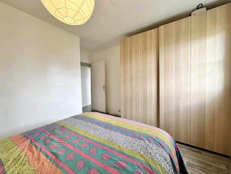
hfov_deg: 102.1
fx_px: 93
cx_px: 116
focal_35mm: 14
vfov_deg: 85.7
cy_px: 87
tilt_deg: -2.2
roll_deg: +1.0
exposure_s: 1/99
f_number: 2.2
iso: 250
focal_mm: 2.22
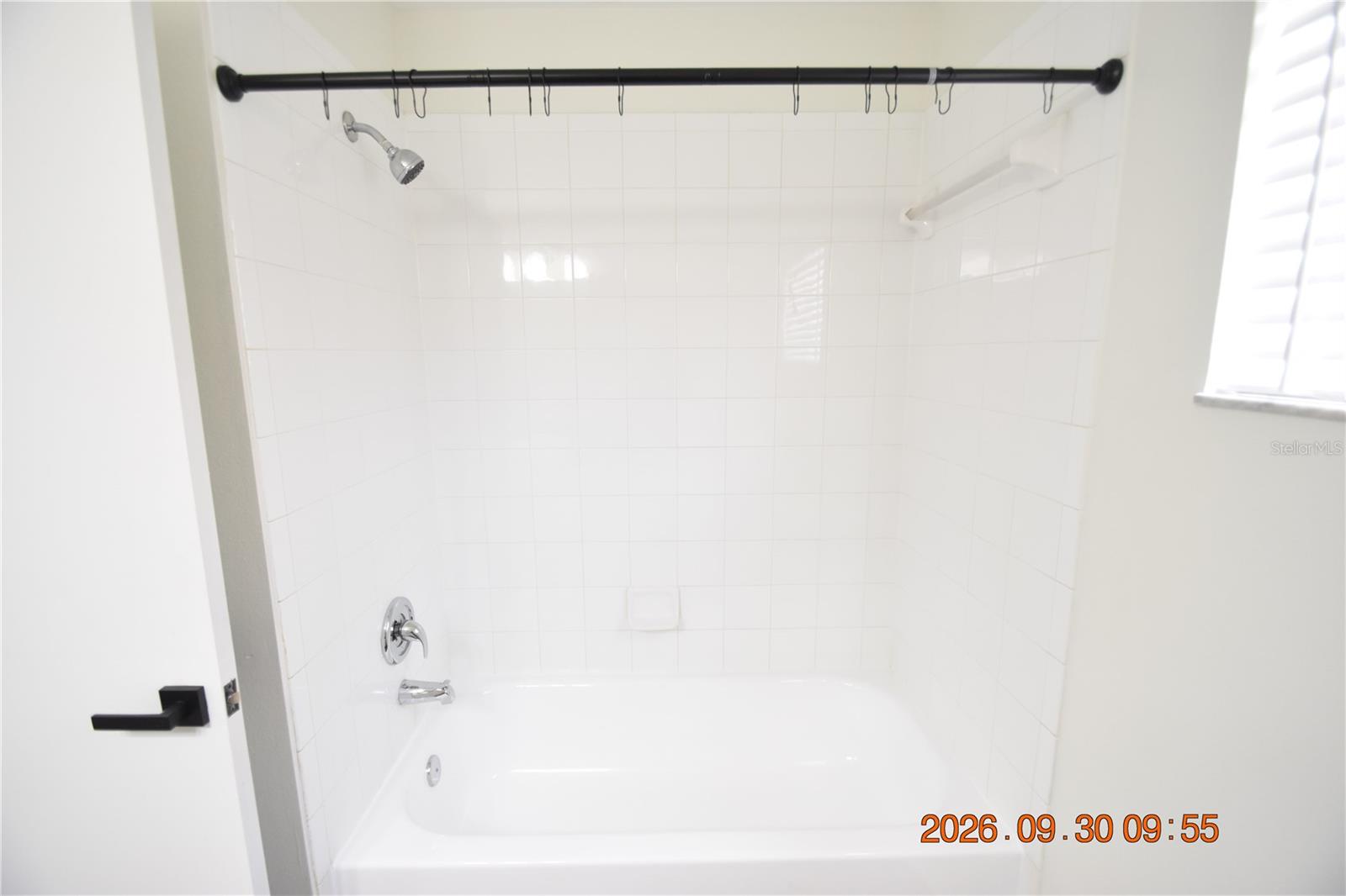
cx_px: 673
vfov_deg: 77.3
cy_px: 448
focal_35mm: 15
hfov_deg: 100.4
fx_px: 561
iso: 1100
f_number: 3.5
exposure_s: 1/60
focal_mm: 10
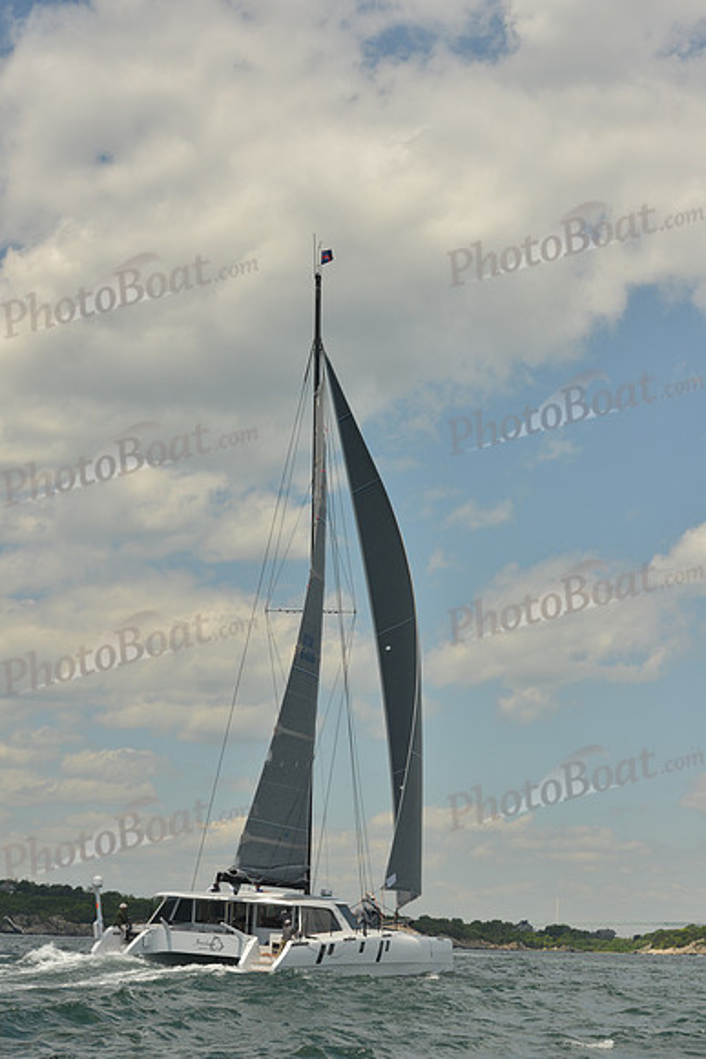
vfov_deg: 28.8
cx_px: 353
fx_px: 2058
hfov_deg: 19.5
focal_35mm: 70
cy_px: 530
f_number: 7.1
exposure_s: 1/800
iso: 400
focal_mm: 70
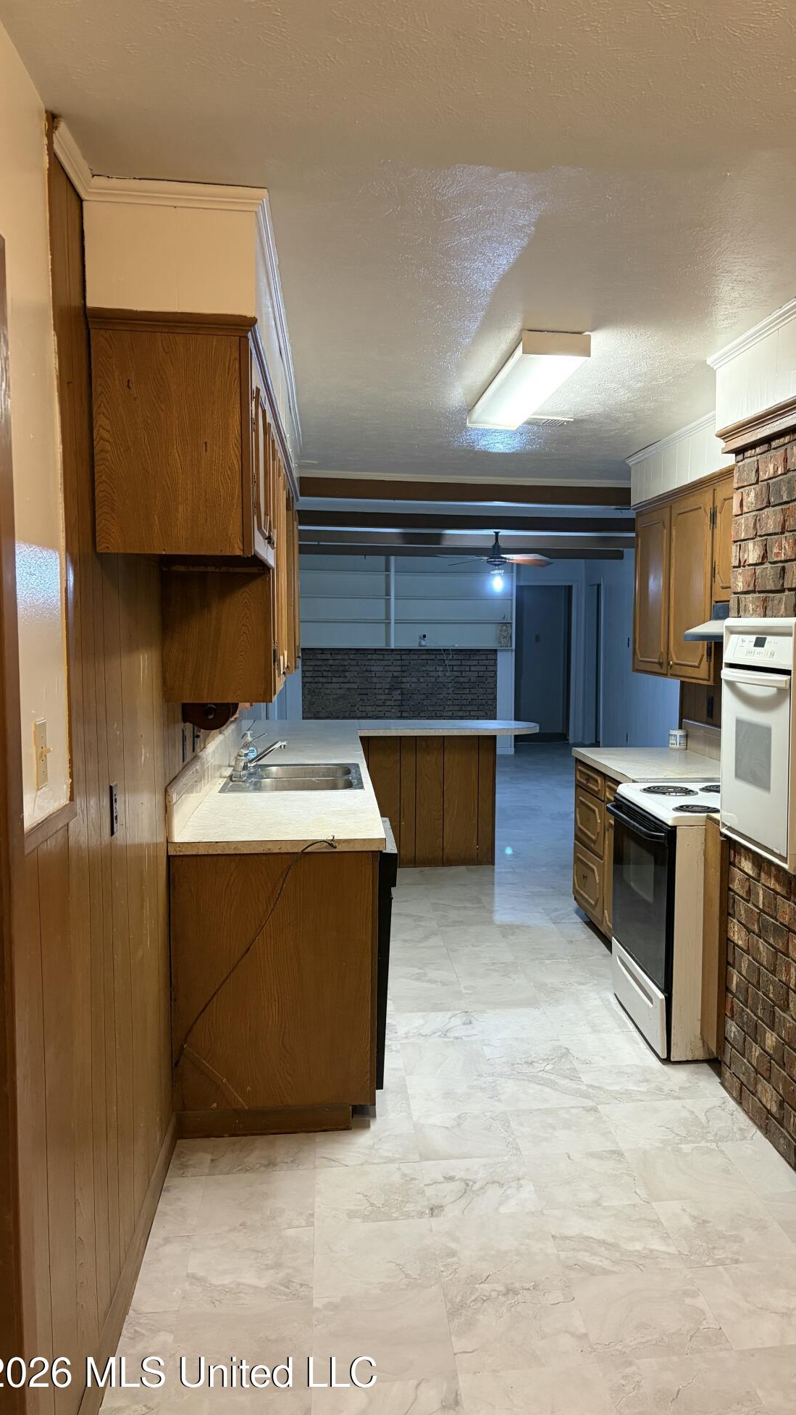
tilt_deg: -5.1
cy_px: 715
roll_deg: +0.4
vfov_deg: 66.1
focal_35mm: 29
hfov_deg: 39.9
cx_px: 492
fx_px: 1088
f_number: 1.6
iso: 320
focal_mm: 5.96
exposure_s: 1/60
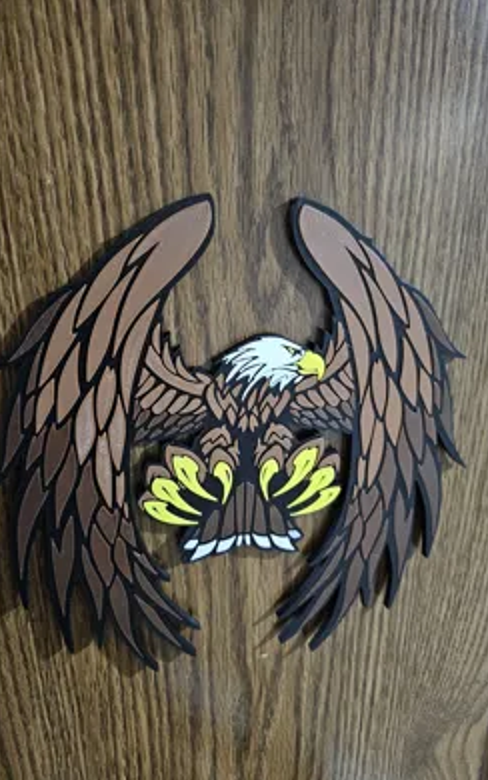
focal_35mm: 25
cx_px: 238
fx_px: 532
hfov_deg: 49.3
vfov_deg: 72.5
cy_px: 398
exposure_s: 1/24
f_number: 1.7
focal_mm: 6.3
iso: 800
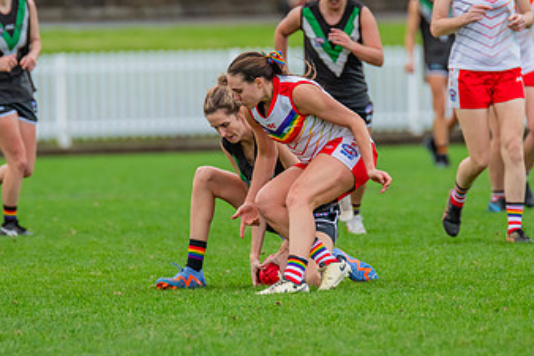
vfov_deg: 1.8
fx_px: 11030
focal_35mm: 744
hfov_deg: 2.8
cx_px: 259
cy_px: 112
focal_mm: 420
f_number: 5
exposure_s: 1/1000
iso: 800
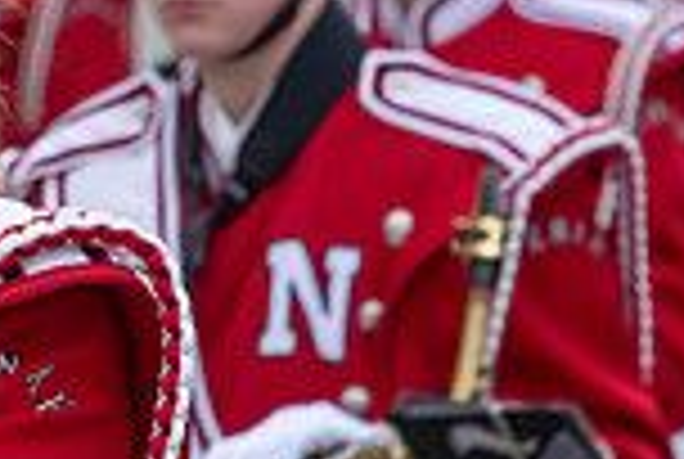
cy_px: 452
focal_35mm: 799
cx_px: -513
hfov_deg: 2.6
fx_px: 15211
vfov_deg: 1.7
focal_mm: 210
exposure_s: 1/500
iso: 3200
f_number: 11
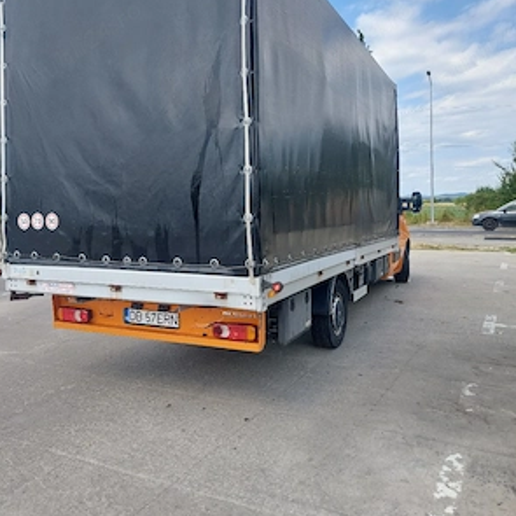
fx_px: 506
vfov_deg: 53.6
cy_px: 203
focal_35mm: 30
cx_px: 255
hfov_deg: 54.0
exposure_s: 1/769
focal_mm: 5.23
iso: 40
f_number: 1.8
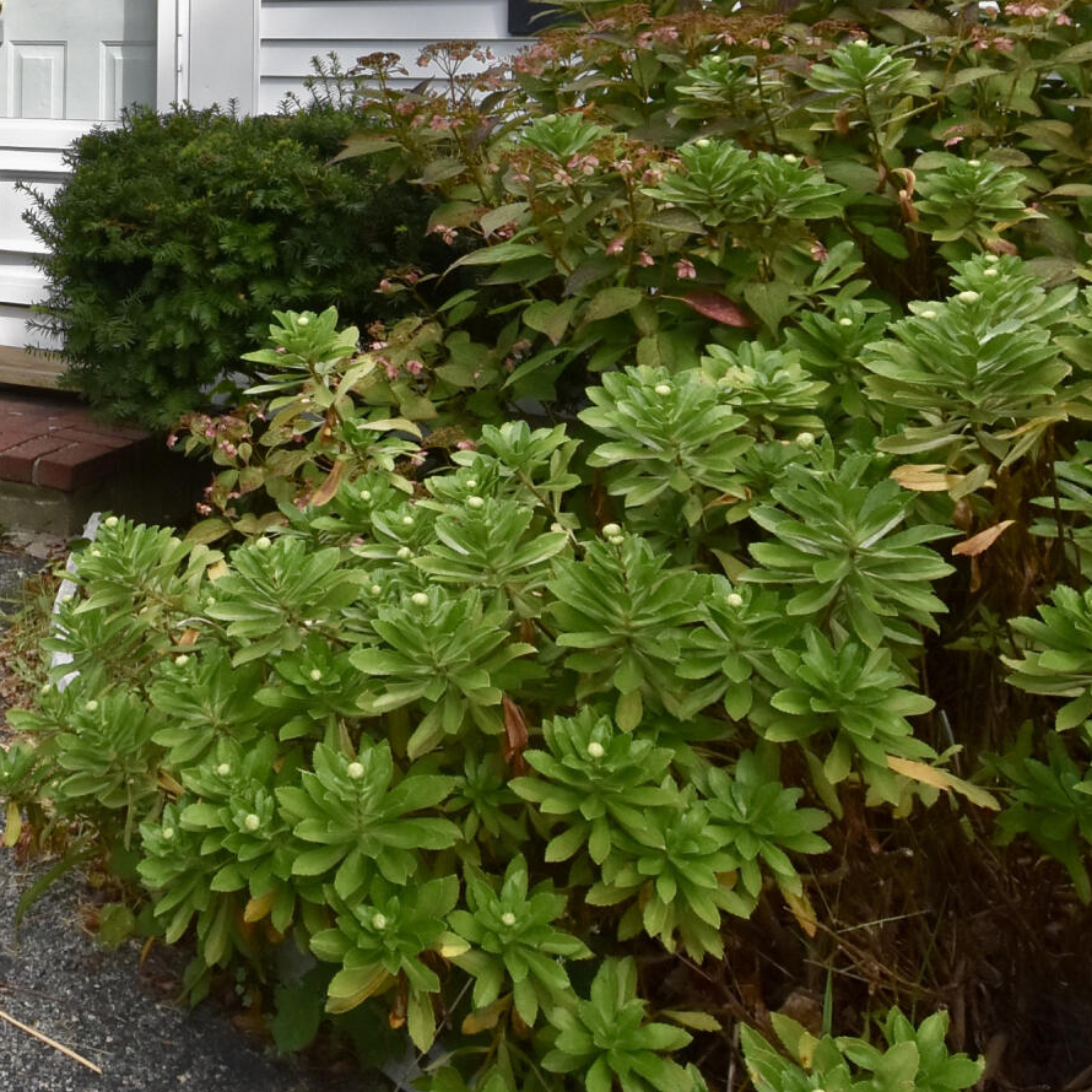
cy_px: 1
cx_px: 29
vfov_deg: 35.4
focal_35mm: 43
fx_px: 1535
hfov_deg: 35.8
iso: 640
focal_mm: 10
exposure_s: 1/500
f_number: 8
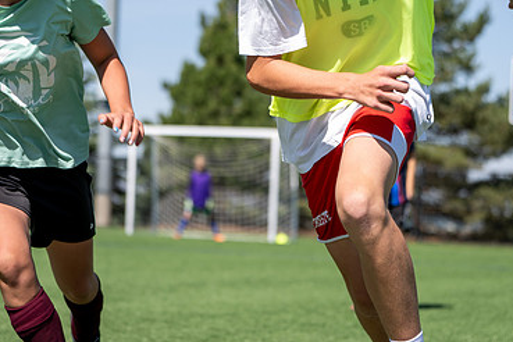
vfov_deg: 11.1
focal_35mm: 123
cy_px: 183
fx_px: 1753
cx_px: 295
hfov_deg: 16.6
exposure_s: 1/800
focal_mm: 70
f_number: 2.8
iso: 40
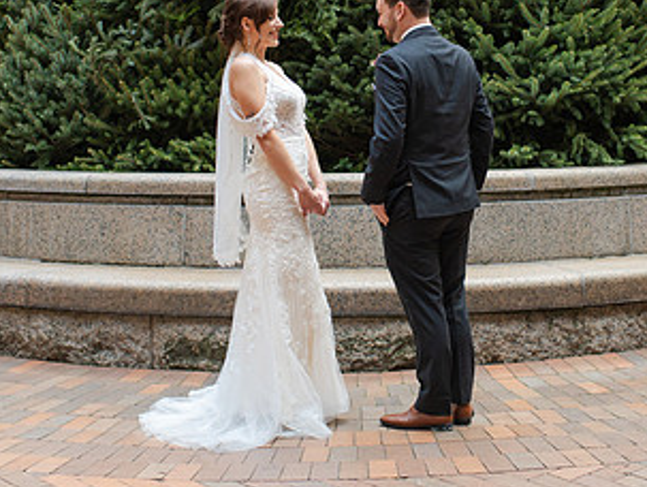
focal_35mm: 71
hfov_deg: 27.3
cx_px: 369
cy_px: 118
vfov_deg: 20.6
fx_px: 1329
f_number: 3.5
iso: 1000
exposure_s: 1/320
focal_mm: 35
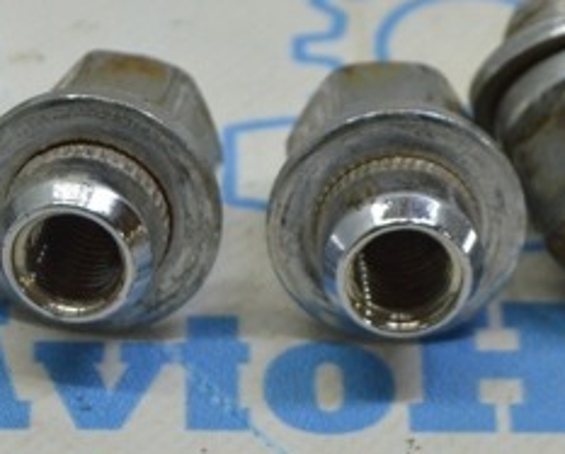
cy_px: 127
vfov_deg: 7.3
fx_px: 3554
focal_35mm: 212
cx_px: 286
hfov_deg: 9.1
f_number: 5.6
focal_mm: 55
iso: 400
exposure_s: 1/30
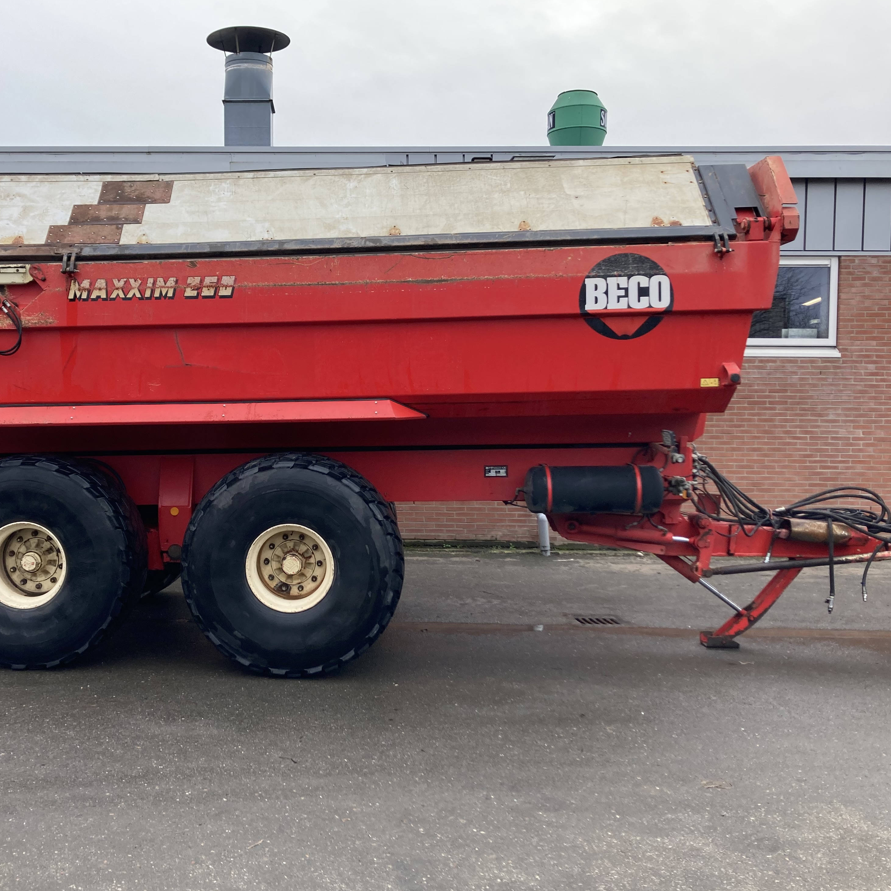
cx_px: 311
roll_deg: -0.8
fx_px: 990
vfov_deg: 48.4
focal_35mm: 34
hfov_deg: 47.8
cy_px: 440
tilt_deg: -1.0
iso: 20
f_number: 1.8
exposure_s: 1/243
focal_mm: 3.99
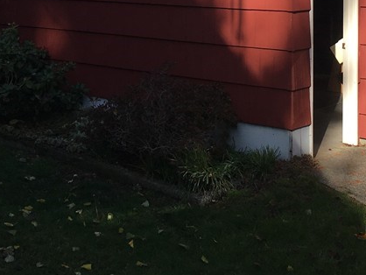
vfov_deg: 20.0
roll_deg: -1.3
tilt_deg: -2.7
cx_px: 272
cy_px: -13
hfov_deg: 27.0
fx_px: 751
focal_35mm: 71
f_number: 2.2
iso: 25
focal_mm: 4.15
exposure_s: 1/905
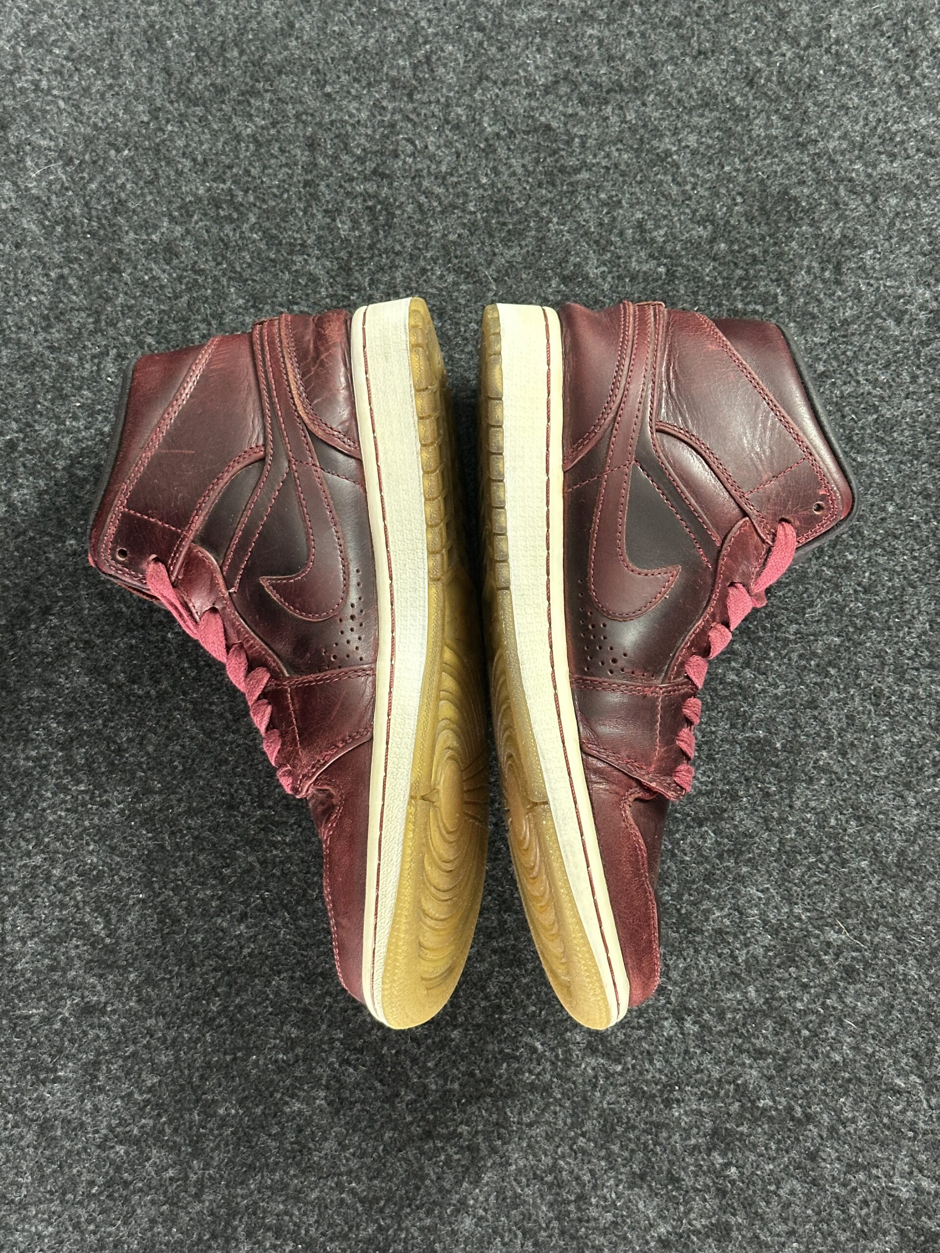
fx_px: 1738
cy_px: 626
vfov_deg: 39.7
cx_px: 470
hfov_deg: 30.3
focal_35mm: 48
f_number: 1.78
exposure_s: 1/33
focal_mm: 6.86
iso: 400
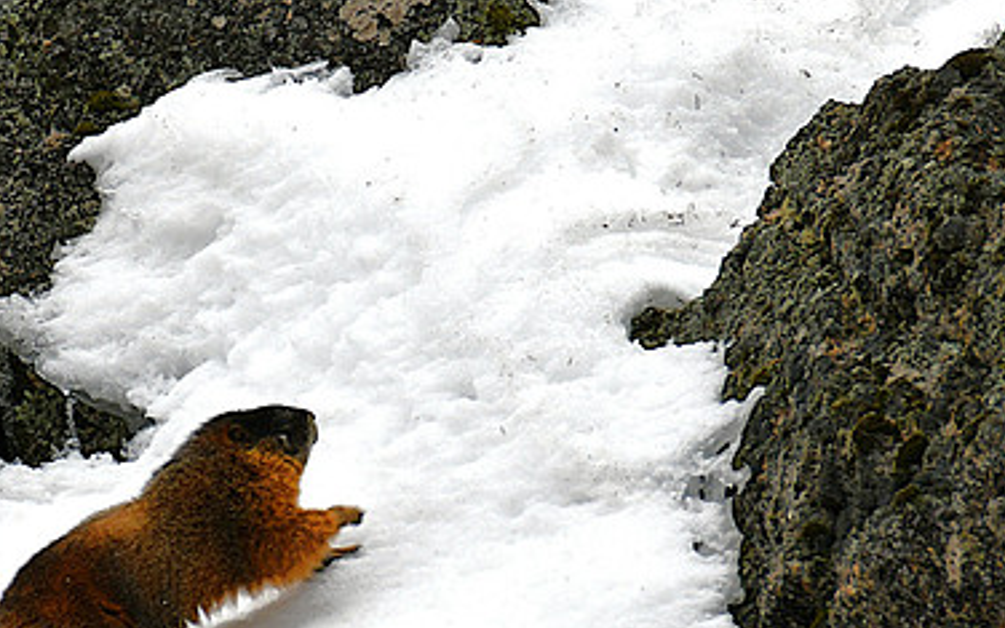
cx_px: 361
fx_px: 19392
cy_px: 404
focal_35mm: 708
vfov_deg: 1.9
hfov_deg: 3.0
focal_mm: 300
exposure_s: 1/500
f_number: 8
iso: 180
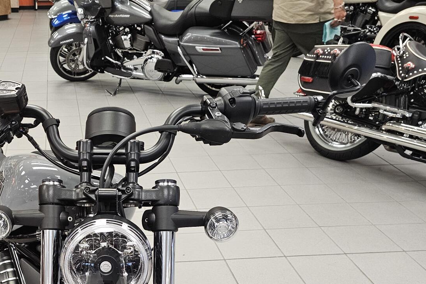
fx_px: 521
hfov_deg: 42.8
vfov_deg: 28.7
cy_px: 281
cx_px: 95
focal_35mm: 44
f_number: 1.7
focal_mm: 6.3
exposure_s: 1/120
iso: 250
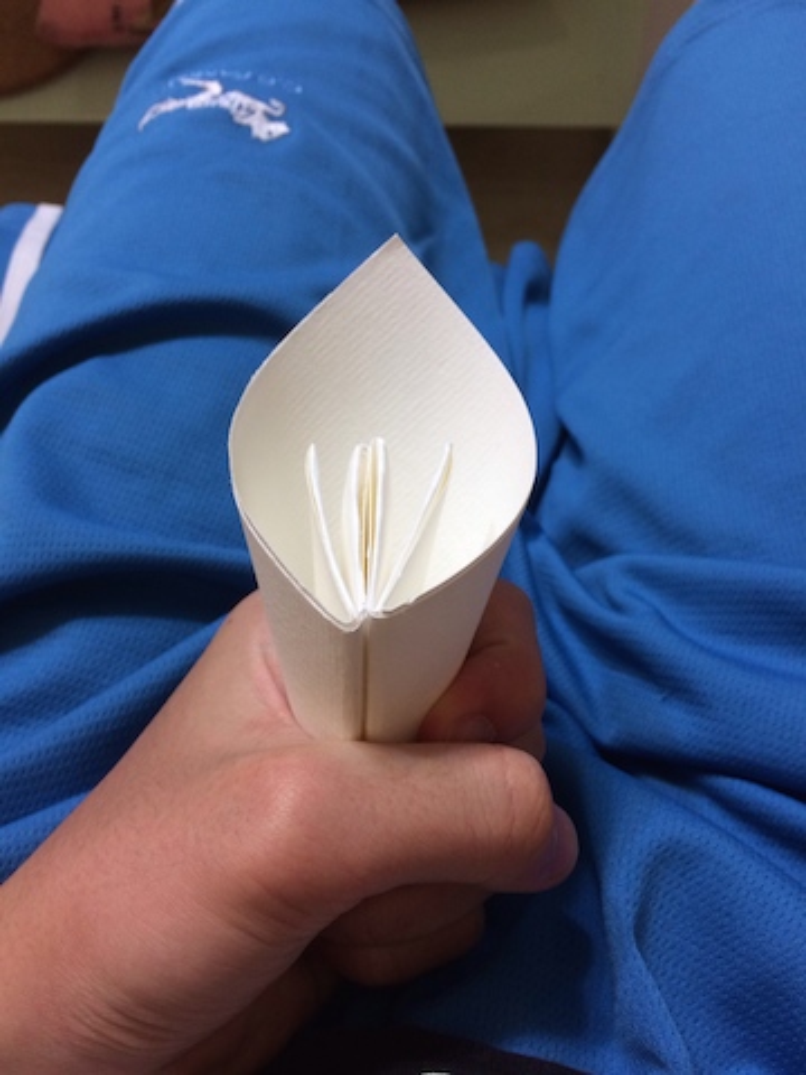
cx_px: 403
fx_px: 931
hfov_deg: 46.8
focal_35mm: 30
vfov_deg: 60.0
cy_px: 538
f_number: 2.2
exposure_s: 1/30
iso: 125
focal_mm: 4.12
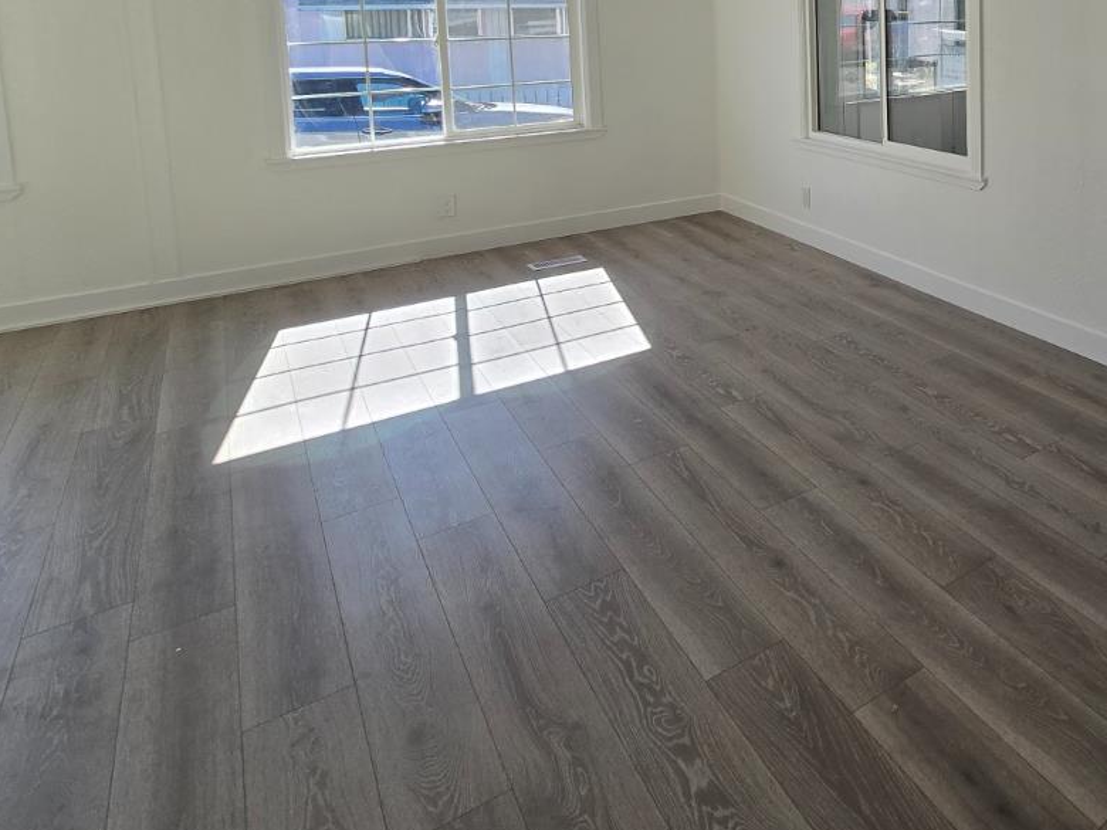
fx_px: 799
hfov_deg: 60.3
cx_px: 968
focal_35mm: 25
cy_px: 106
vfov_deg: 49.7
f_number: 2.2
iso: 50
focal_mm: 2.2
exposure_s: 1/400
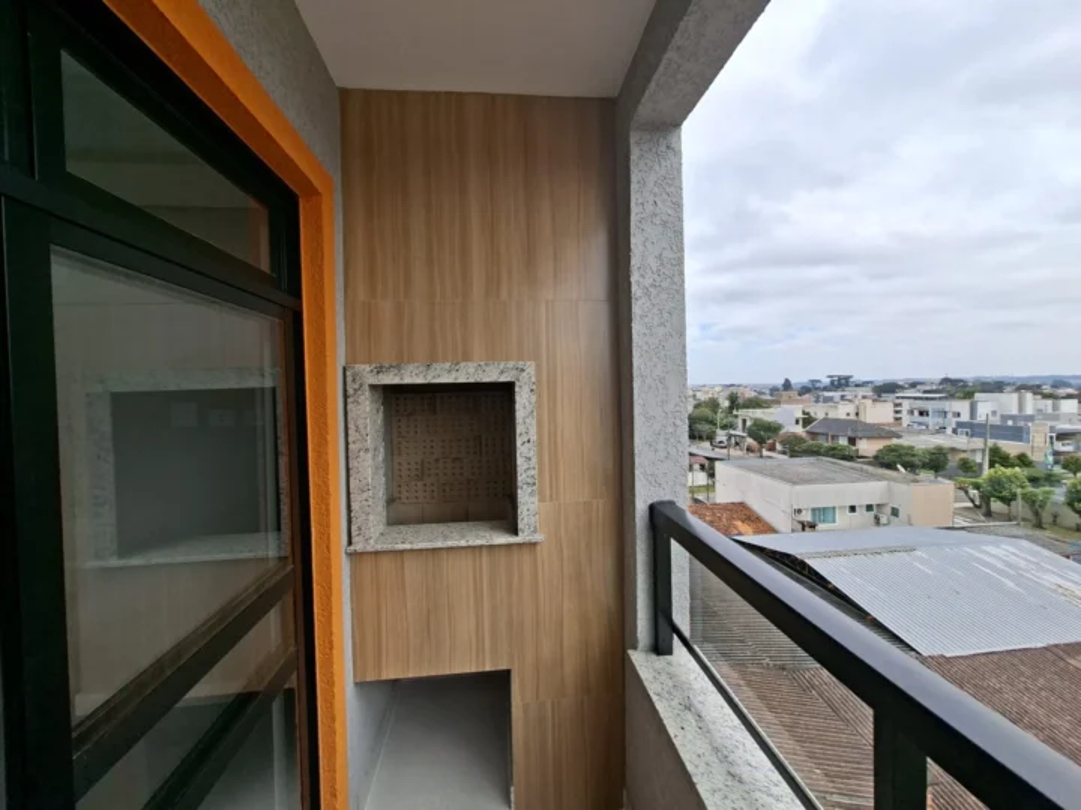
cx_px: 540
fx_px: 406
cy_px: 405
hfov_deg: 106.2
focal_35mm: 13
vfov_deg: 89.9
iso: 40
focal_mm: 1.74
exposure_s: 1/694
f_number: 2.2
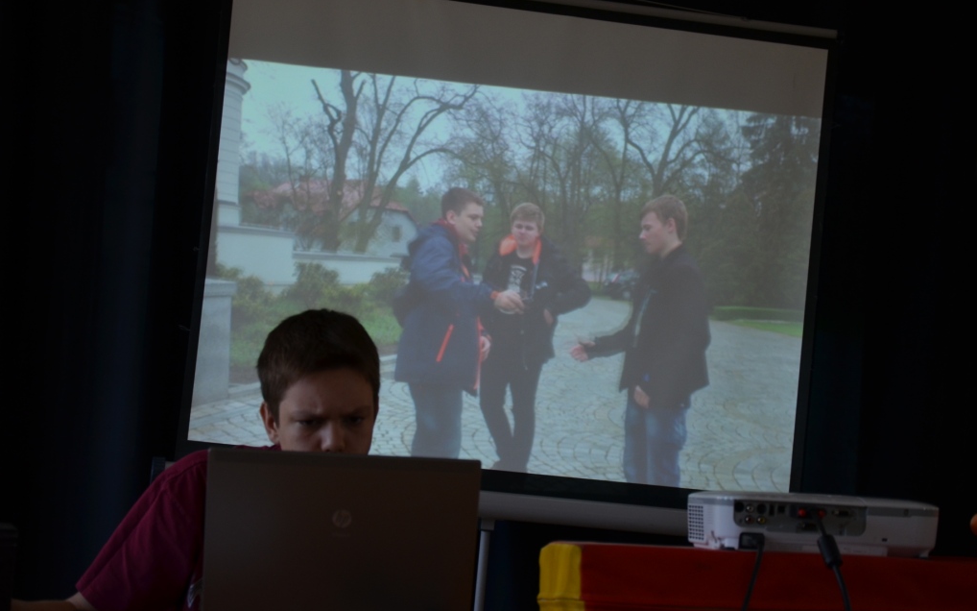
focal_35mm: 89
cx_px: 489
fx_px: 2369
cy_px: 316
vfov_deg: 14.7
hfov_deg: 23.3
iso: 400
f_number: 5
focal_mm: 58
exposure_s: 1/60
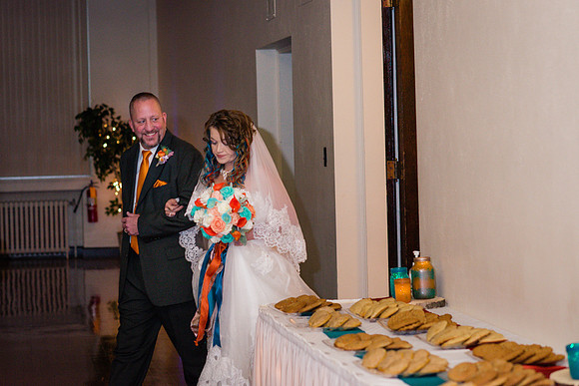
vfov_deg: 12.7
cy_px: 141
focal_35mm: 108
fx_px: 1733
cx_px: 212
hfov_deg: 18.9
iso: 800
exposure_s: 1/200
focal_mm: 85
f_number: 3.2
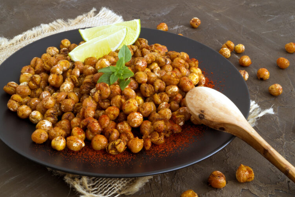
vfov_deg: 25.3
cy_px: 99
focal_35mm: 54
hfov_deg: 37.2
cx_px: 148
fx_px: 438
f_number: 32
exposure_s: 1/3
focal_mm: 35
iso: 200
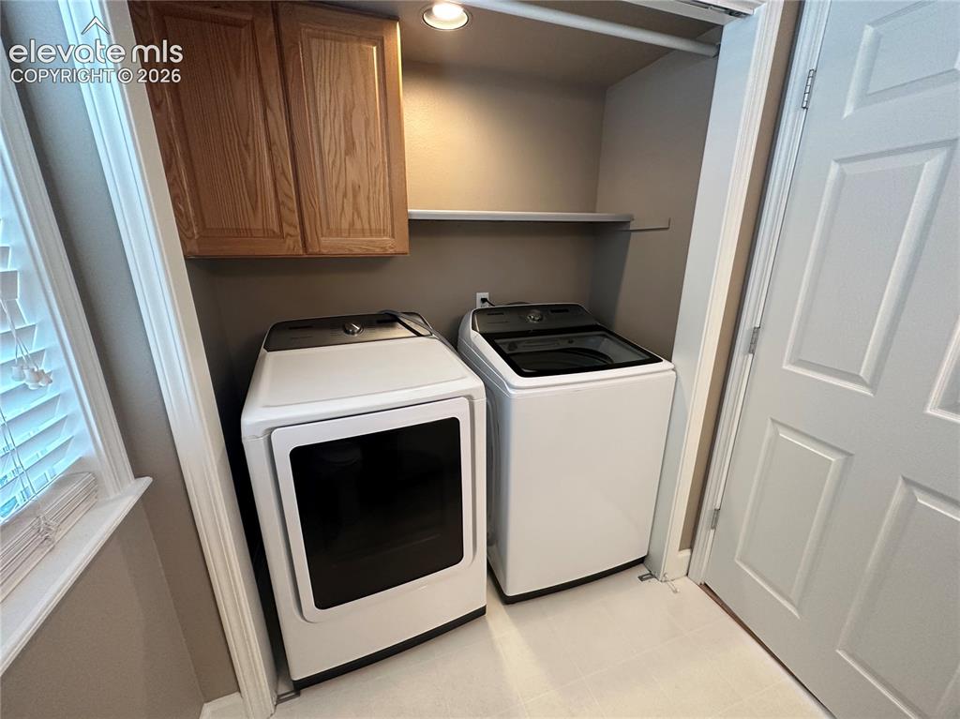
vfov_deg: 85.6
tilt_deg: -16.9
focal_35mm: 14
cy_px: 360
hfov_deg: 102.1
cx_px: 480
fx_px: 388
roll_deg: -0.4
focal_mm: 2.22
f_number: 2.2
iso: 320
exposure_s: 1/120
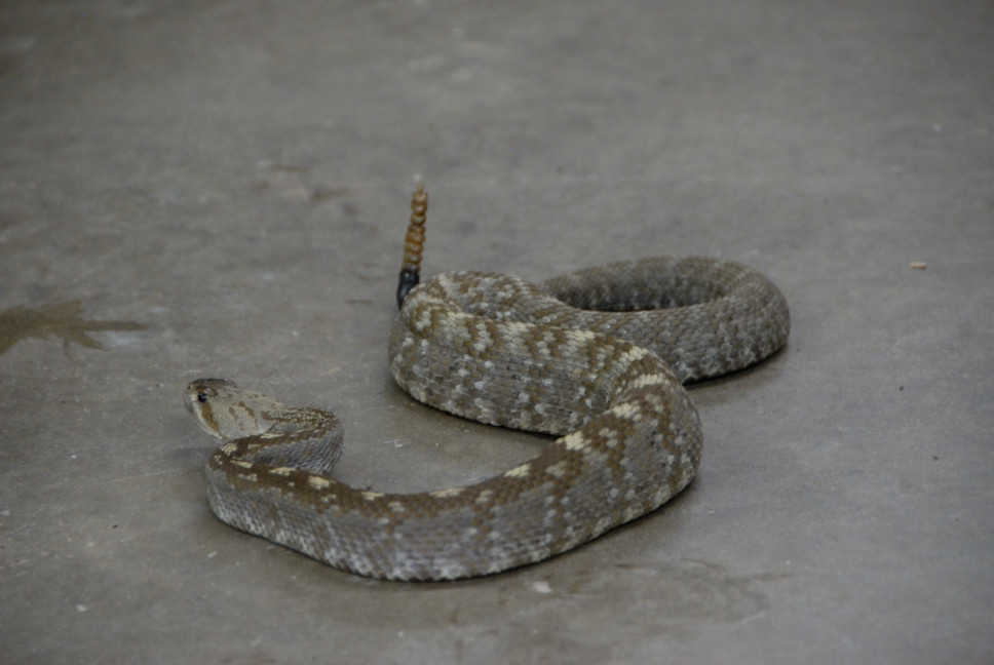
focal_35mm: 300
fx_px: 8293
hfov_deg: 6.9
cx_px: 497
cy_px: 332
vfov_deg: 4.6
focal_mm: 200
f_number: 5.6
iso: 800
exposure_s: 1/20
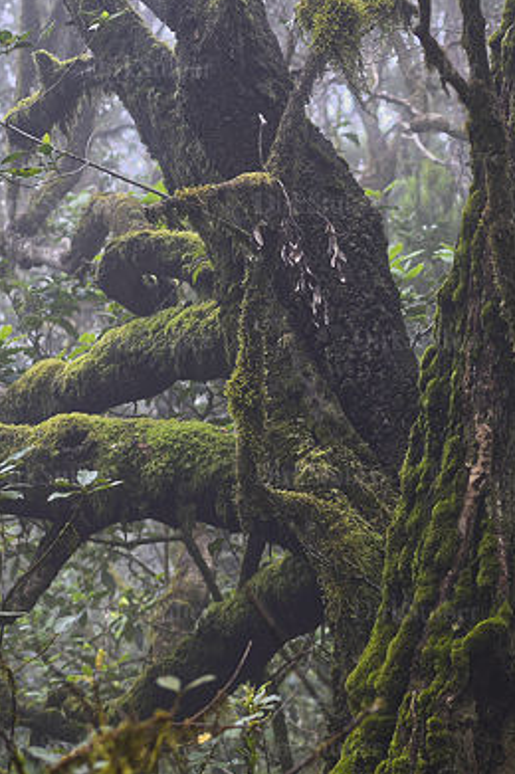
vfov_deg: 23.3
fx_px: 1870
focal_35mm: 87
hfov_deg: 15.6
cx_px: 399
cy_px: 499
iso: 100
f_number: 3.5
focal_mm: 50
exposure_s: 1/40
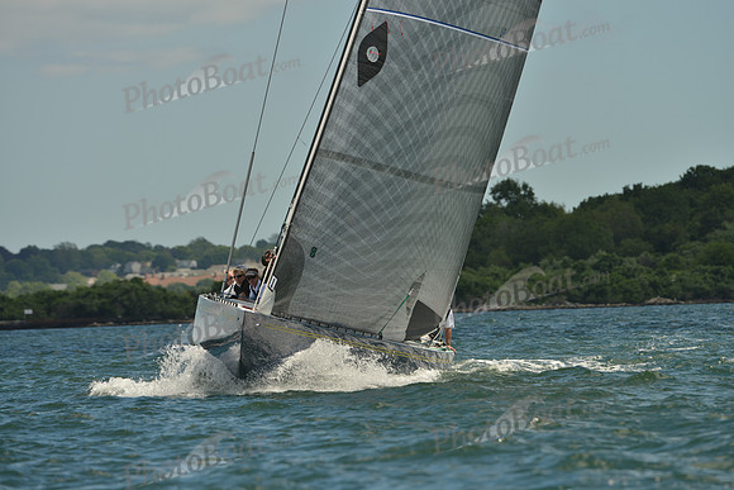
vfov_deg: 3.4
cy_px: 245
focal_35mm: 400
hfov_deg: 5.2
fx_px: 8157
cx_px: 367
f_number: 8
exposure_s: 1/800
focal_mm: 400
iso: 200
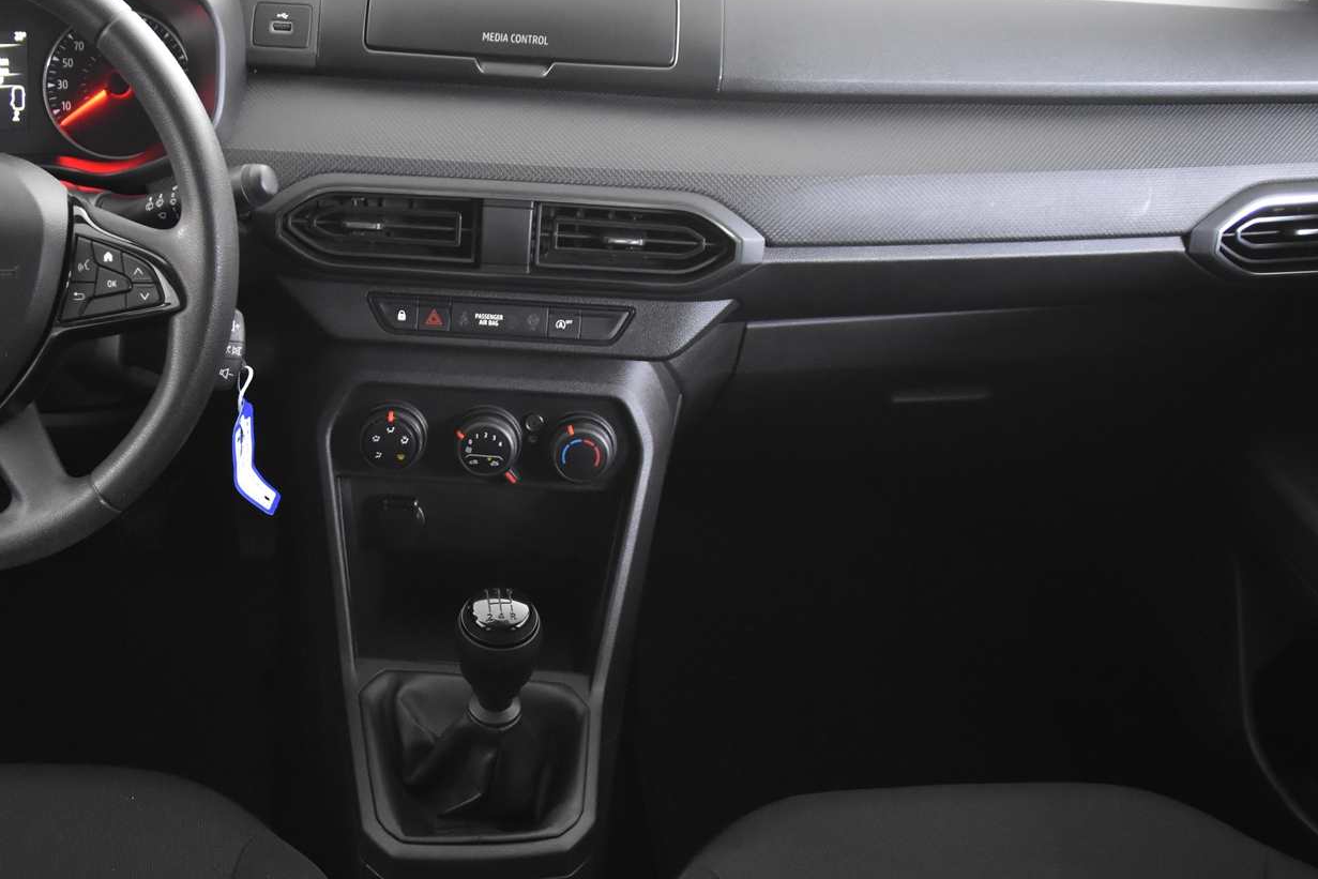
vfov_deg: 33.5
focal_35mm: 40
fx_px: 1456
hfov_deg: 47.5
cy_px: 502
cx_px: 385
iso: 2500
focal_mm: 17
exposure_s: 1/25
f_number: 2.8
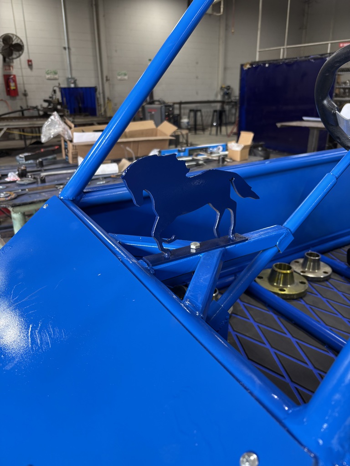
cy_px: 233
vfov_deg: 67.3
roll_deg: -0.1
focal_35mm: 26
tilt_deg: -22.7
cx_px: 175
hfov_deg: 53.1
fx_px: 351
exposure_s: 1/60
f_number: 1.6
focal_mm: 5.96
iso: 100
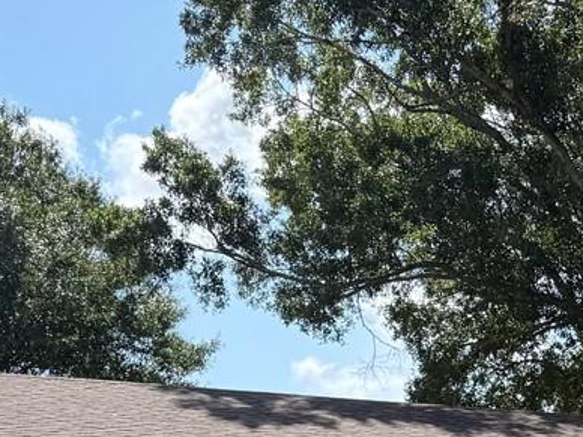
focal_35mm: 99
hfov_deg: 19.0
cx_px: 654
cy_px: 736
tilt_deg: -5.1
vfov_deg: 13.7
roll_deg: -0.6
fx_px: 1667
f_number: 1.78
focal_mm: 6.76
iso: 80
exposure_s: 1/3584
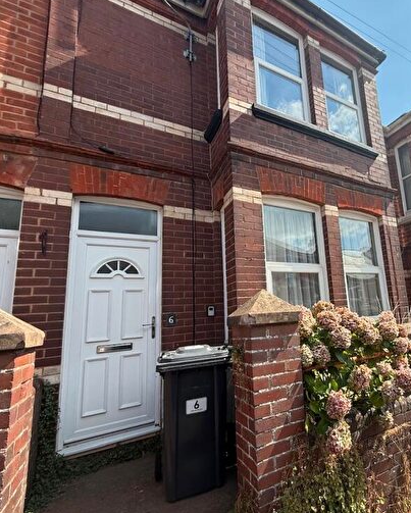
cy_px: 262
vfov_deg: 83.2
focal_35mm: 19
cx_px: 307
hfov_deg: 66.6
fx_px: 289
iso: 50
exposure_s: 1/789
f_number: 2.2
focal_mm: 2.22
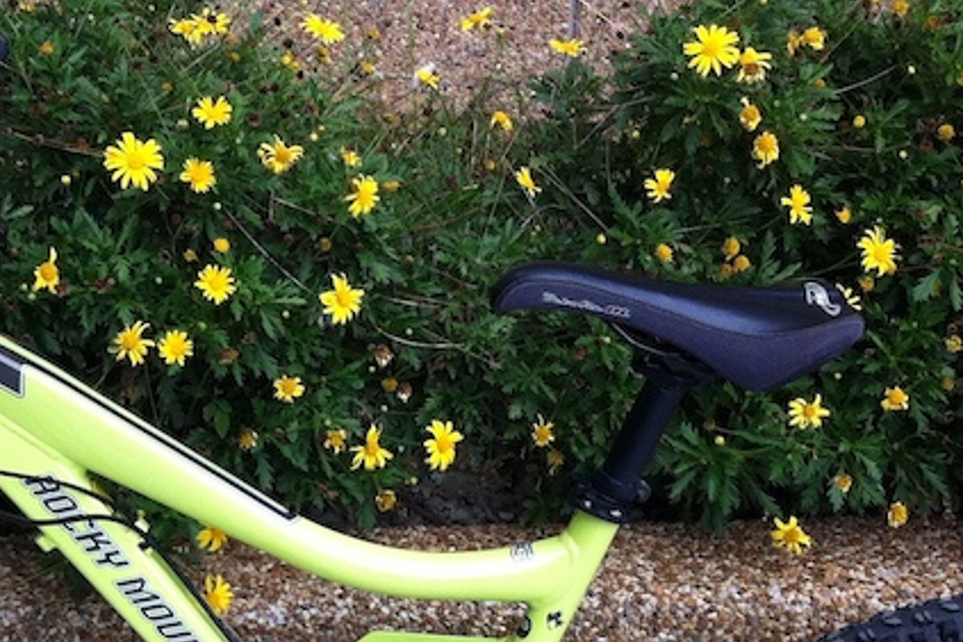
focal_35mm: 88
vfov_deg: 15.4
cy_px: 561
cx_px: 282
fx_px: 2354
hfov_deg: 23.0
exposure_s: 1/120
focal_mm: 3.85
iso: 100
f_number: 2.8
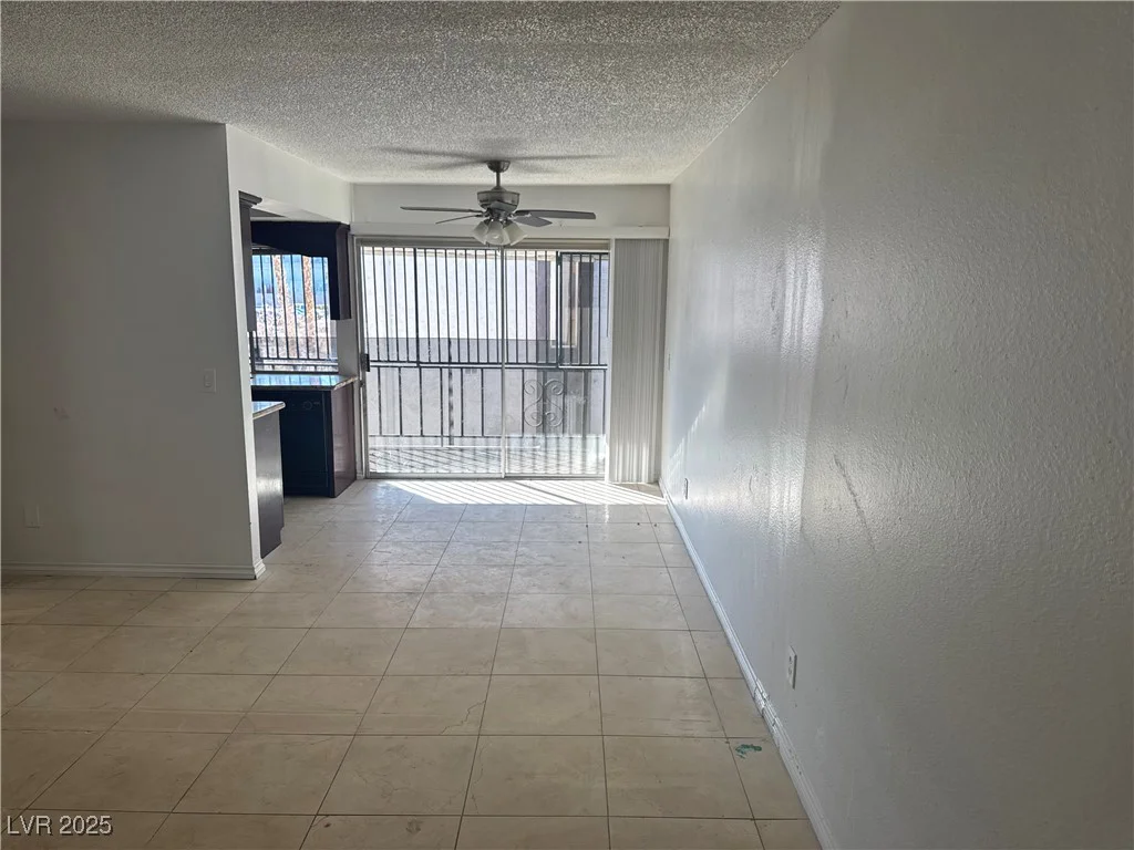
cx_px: 567
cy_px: 425
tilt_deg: -10.0
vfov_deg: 56.8
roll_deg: -1.1
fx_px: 786
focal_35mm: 24
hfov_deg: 71.6
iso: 64
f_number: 1.78
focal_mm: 6.76
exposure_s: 1/250
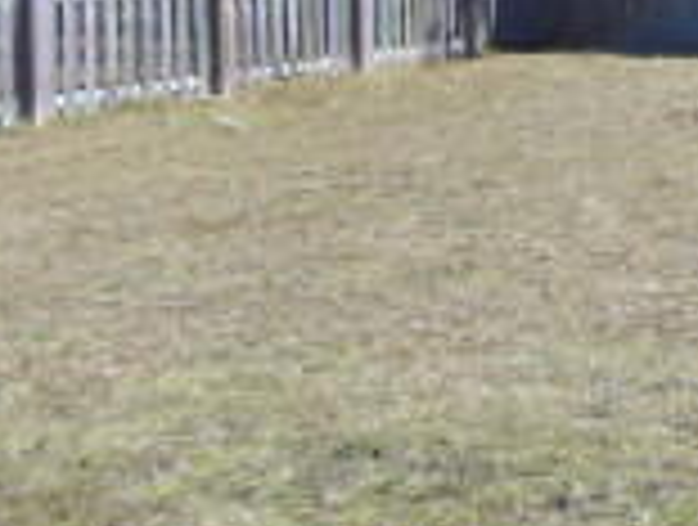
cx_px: 1274
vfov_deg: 14.3
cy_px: 90
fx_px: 2082
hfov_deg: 16.0
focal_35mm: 103
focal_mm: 4.5
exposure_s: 1/200
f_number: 7.7
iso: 80
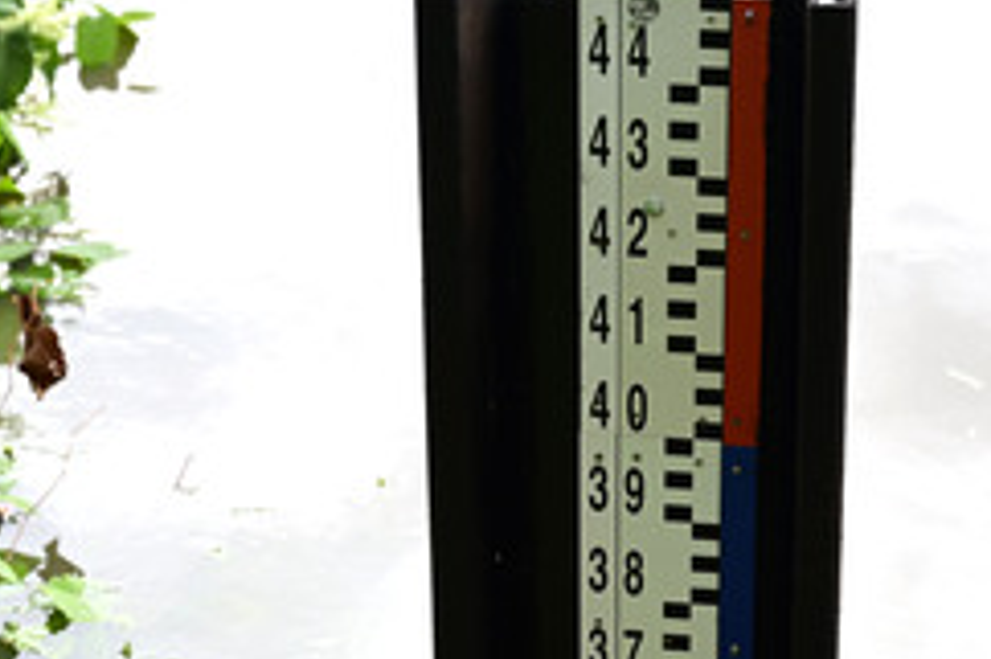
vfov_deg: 11.3
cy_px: 467
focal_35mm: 121
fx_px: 3328
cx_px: 653
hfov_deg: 16.9
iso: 220
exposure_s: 1/250
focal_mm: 65
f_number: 2.8
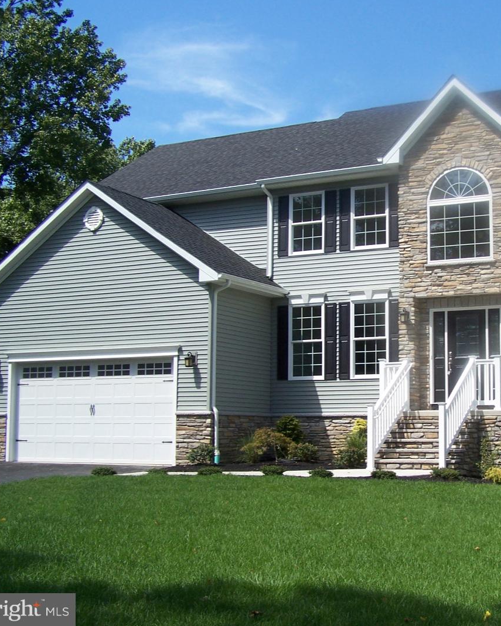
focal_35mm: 50
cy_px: 311
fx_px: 926
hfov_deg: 29.6
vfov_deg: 37.3
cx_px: 395
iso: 80
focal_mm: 6.3
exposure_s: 1/500
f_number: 4
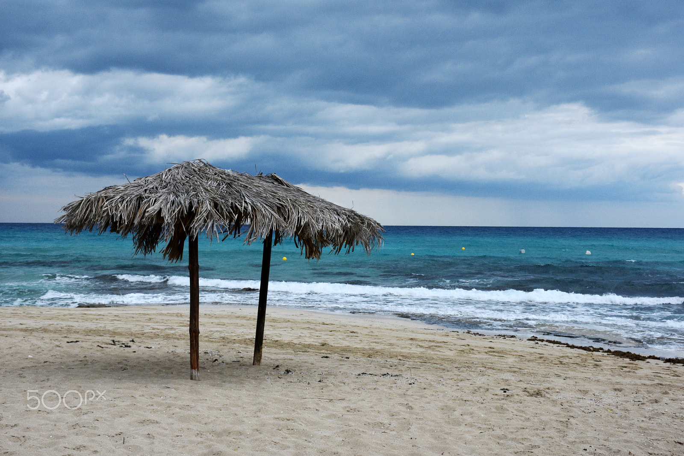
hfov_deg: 41.1
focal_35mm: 48
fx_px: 912
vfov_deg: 28.1
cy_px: 228
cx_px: 342
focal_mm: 32
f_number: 10
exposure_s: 1/400
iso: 1000
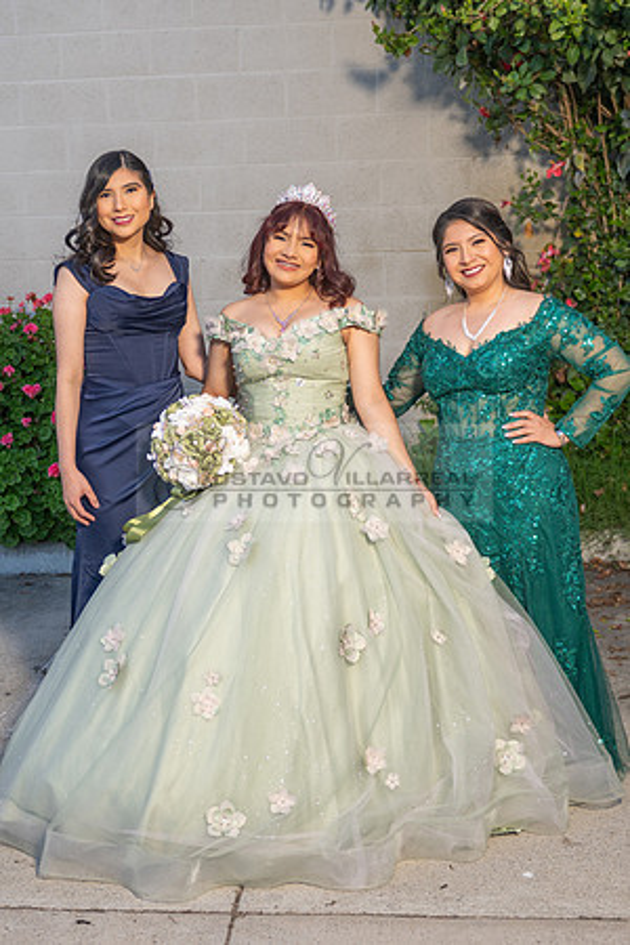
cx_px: 250
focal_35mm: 54
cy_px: 446
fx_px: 1429
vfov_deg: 36.6
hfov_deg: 24.8
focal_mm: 31
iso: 200
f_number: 2.8
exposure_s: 1/160
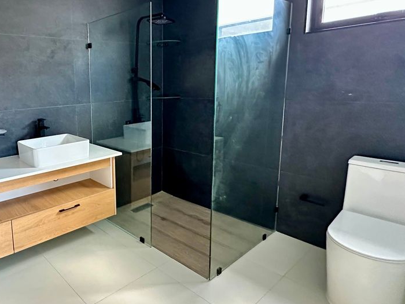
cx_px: 98
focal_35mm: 24
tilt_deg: -9.0
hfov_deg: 66.8
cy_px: 130
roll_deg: +2.4
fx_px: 281
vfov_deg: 56.6
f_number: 2.2
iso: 800
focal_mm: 2.22
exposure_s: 1/60
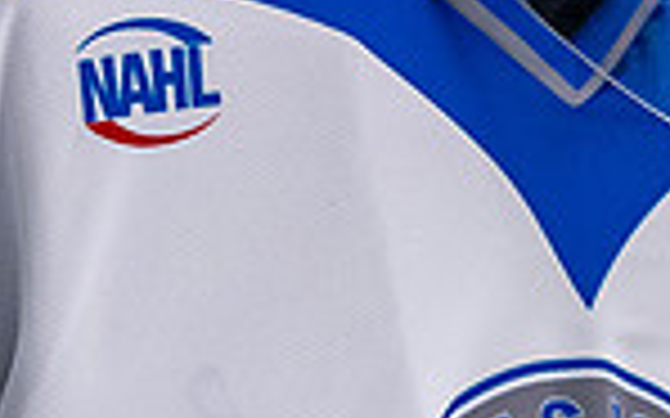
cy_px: -258
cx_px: 783
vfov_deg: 1.7
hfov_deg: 2.8
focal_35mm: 760
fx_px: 13872
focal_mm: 110
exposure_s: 1/800
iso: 2000
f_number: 3.2
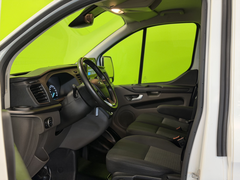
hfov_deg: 39.7
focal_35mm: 48
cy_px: 90
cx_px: 120
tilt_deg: -7.0
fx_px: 333
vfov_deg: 30.3
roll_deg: -1.2
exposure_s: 1/60
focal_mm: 6.76
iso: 160
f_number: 1.78
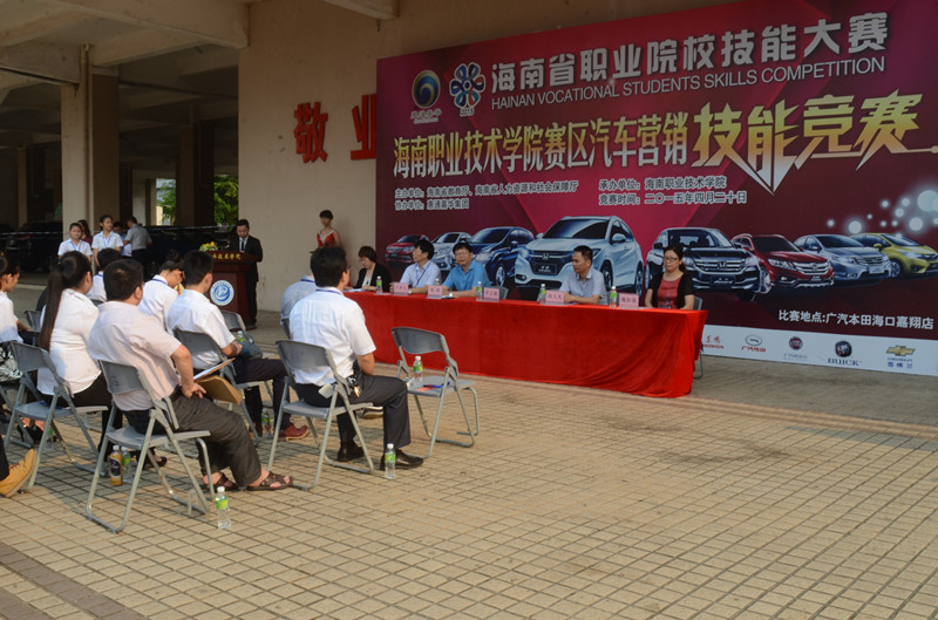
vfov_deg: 36.7
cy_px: 310
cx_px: 469
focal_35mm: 36
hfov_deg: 53.2
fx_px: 936
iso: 220
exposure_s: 1/25
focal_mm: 24
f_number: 25
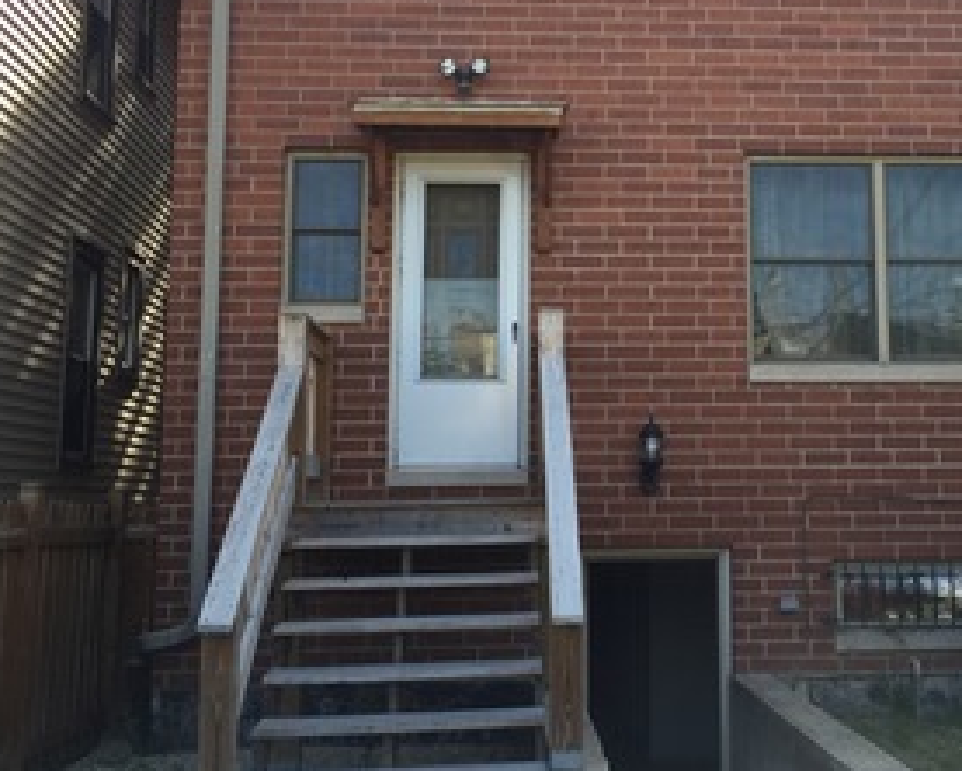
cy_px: 281
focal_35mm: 49
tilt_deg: +9.6
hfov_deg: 37.7
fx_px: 1396
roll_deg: +1.3
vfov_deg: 30.7
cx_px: 615
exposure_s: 1/449
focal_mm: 4.15
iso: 32
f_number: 2.2
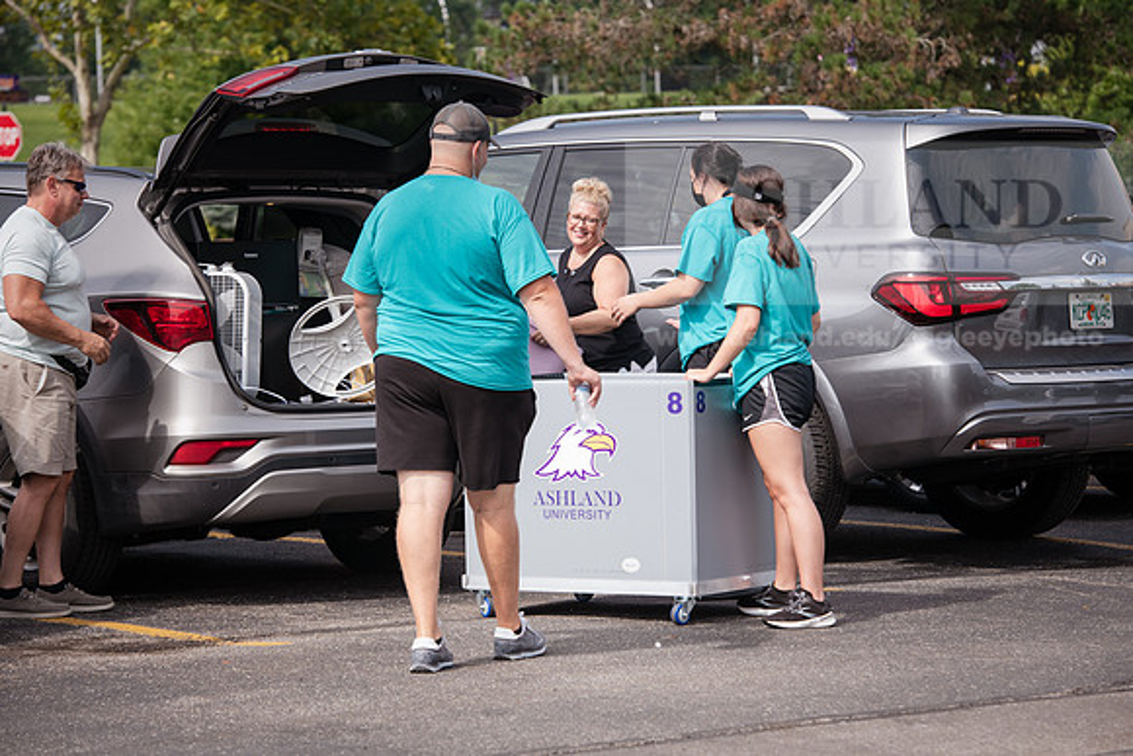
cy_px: 378
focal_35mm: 135
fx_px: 4250
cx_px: 566
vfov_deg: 10.2
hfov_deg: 15.2
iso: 160
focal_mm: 135
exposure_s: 1/500
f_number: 5.6
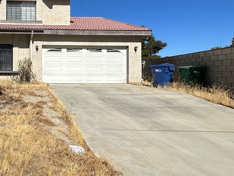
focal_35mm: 29
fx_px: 196
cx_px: 0
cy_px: 71
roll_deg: -0.4
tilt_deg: +0.8
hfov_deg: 50.0
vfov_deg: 48.0
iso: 50
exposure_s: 1/4831
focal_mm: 2.22
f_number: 2.2
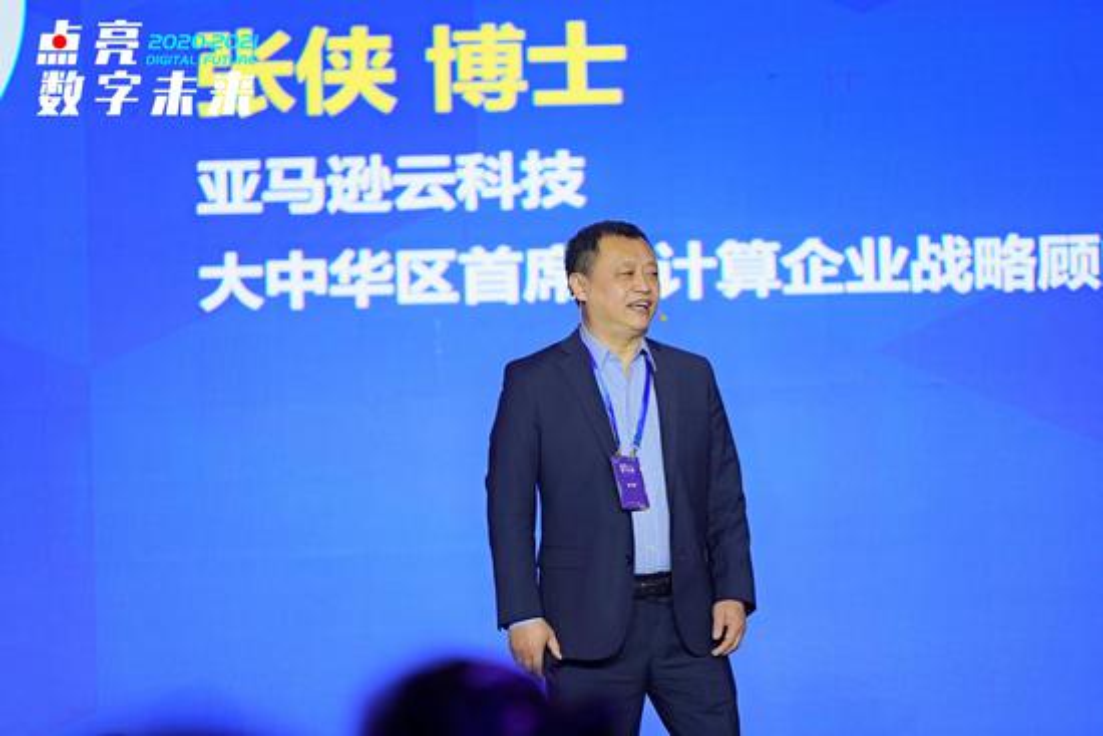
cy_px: 368
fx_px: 6129
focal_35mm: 200
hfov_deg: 10.3
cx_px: 552
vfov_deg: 6.9
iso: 1000
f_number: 4
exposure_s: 1/250
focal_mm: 200
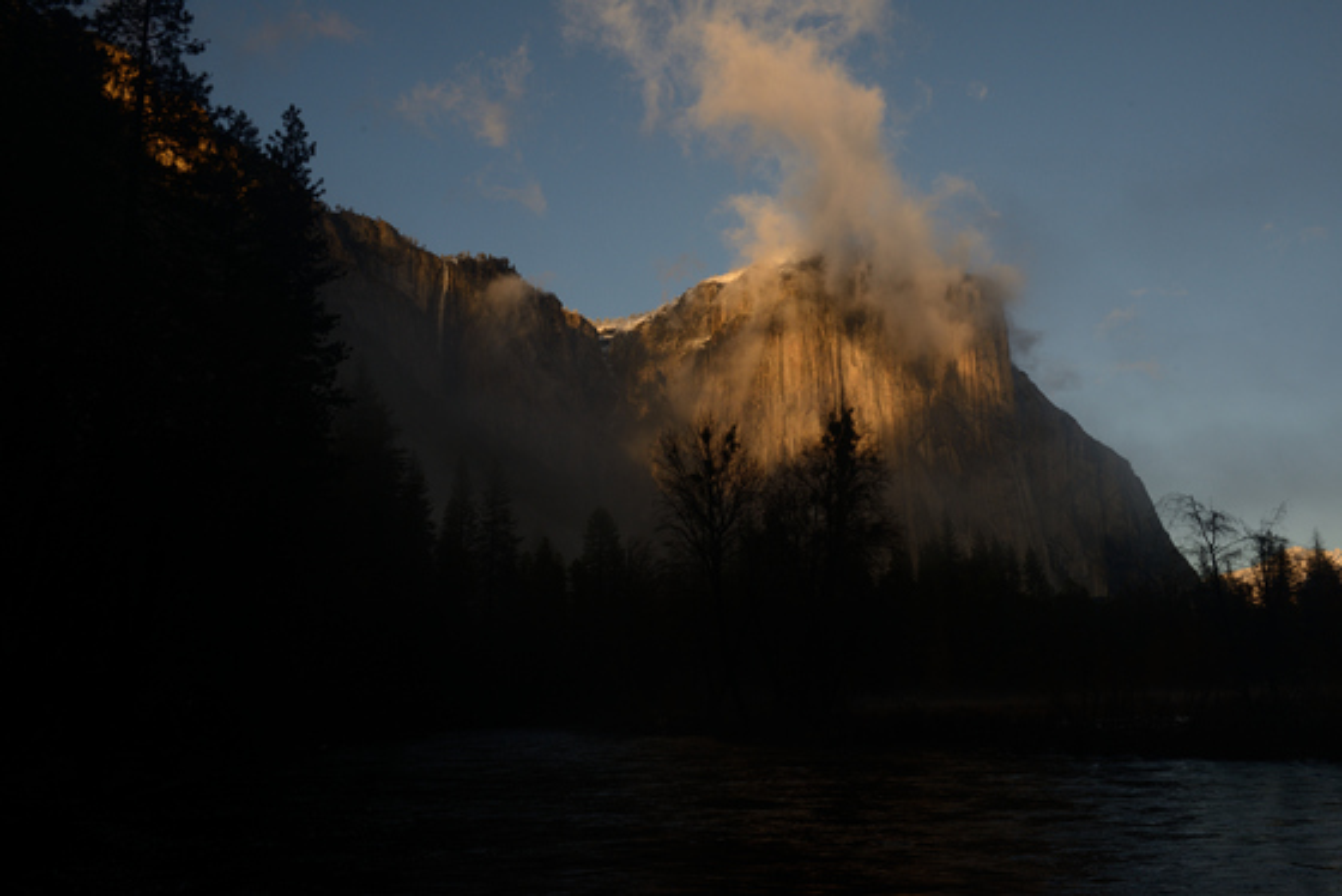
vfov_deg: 41.2
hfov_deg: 58.7
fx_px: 1193
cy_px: 448
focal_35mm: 32
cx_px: 671
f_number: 11
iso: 400
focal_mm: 32
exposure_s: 1/320
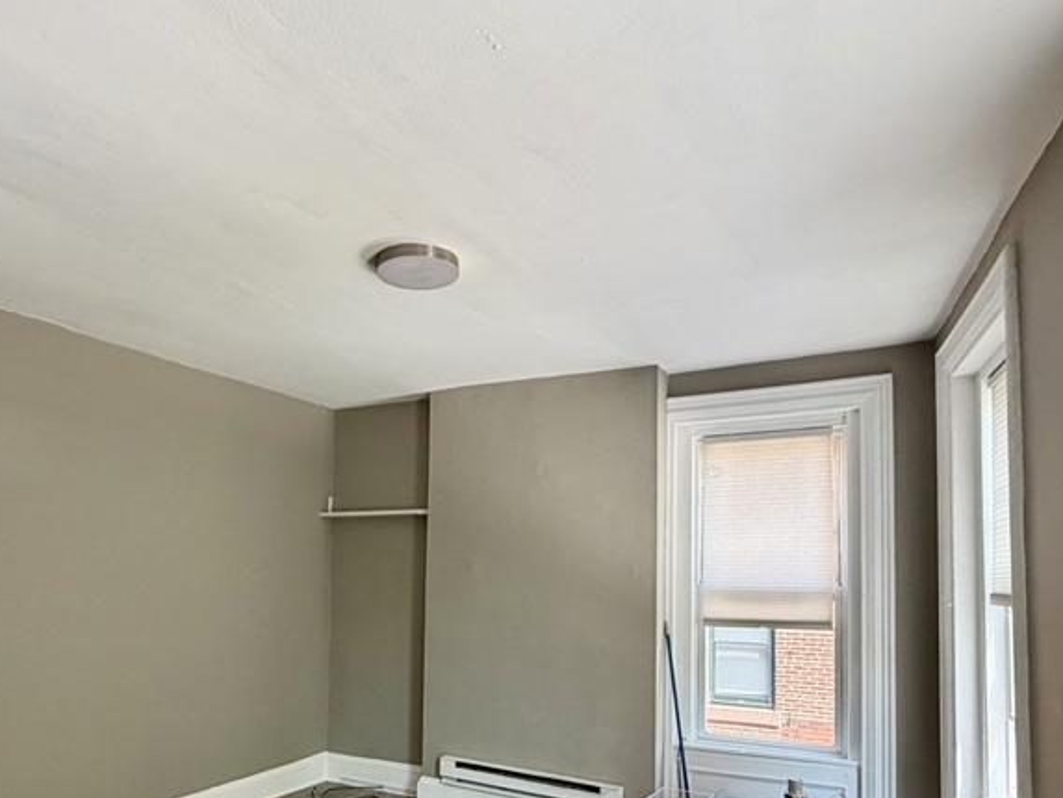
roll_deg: -1.3
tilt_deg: +2.6
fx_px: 768
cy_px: 549
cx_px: 462
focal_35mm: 25
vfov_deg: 53.5
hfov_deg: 69.1
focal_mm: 2.22
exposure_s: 1/121
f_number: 2.2
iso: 160
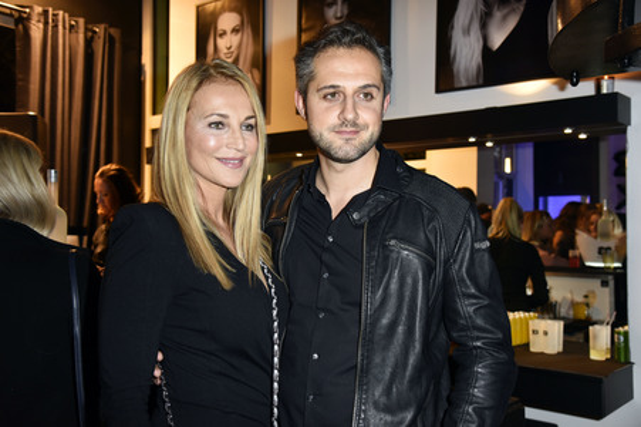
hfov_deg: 50.7
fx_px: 676
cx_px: 320
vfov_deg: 35.0
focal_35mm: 38
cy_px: 214
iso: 800
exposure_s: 1/40
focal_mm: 38
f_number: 5
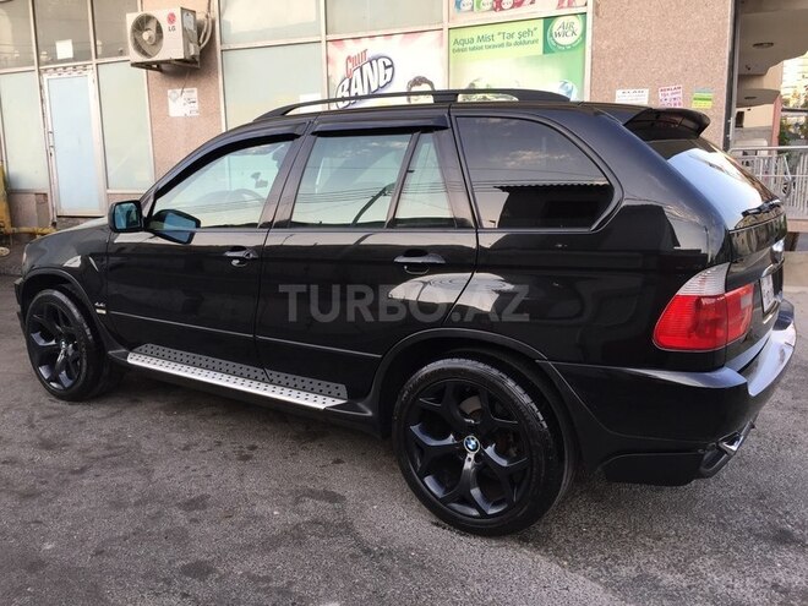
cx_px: 404
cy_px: 303
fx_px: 677
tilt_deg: -9.3
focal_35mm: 29
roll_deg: +0.0
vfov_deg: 48.2
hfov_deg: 61.7
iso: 40
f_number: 2.2
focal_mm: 4.15
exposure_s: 1/100
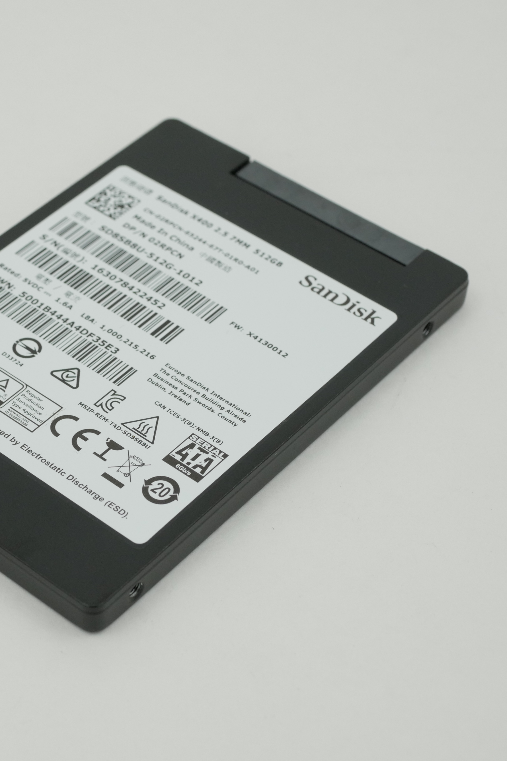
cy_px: 382
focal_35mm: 84
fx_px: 1775
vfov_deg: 24.2
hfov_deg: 16.1
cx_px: 99
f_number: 5.6
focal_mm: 30
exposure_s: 1/125
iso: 400
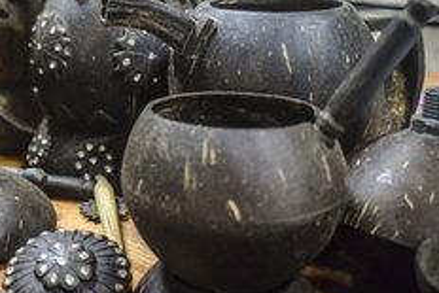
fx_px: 756
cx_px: 121
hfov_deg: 31.9
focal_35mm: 62
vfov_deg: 21.6
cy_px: 52
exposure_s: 1/60
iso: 4000
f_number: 3.8
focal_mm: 24
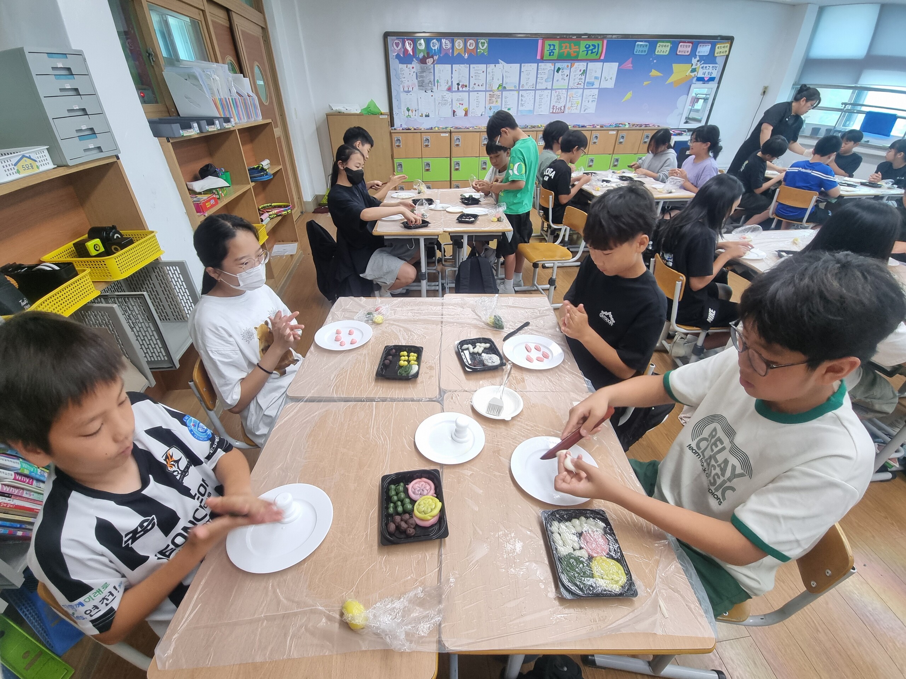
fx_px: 340
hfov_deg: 106.2
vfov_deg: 89.9
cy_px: 340
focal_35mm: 13
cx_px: 453
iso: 160
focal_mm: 2.2
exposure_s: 1/60
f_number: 2.2
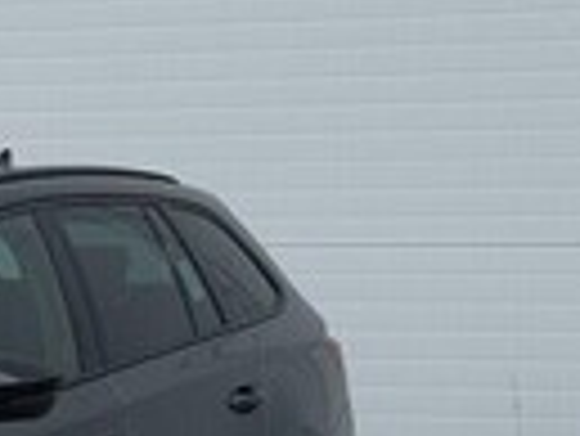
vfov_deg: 7.3
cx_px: -310
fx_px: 3421
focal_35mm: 204
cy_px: 474
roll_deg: +0.4
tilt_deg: -5.0
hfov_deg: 9.4
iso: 64
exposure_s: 1/995
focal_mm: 6.76
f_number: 1.78
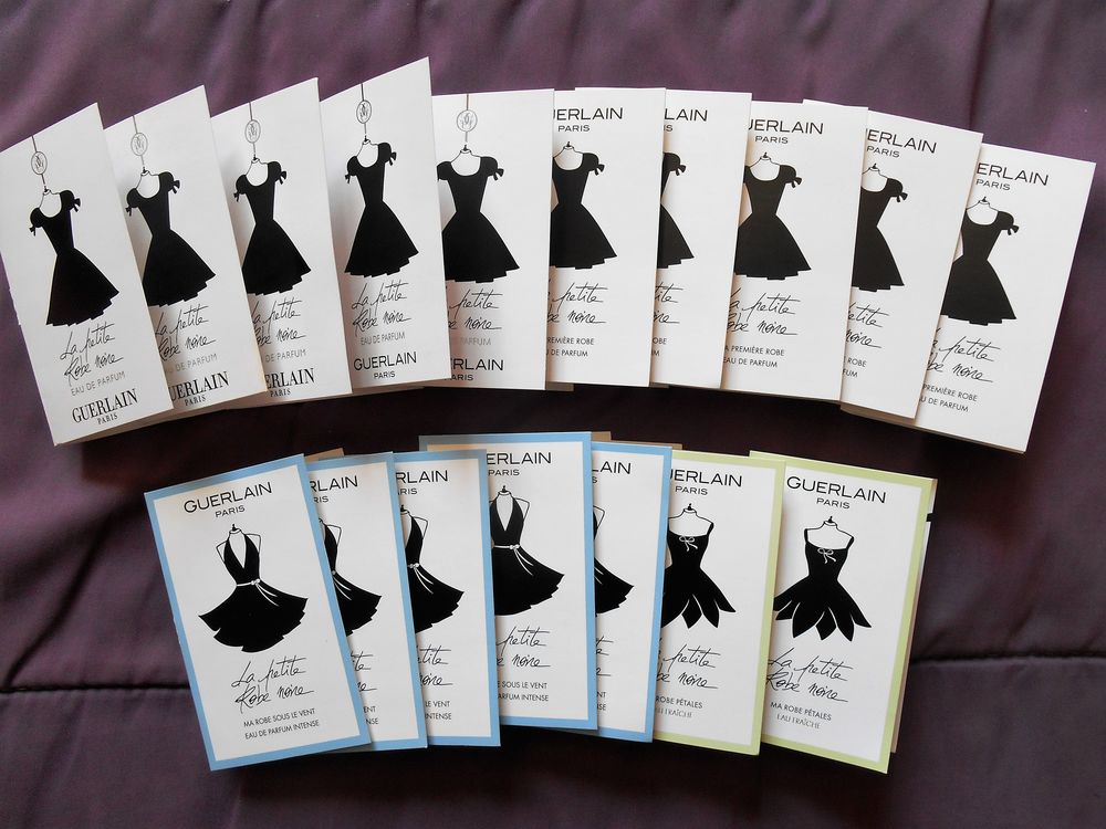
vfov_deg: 53.1
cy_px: 414
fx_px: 831
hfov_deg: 67.3
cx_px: 553
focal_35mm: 26
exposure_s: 1/40
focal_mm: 4.7
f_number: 3.4
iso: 80
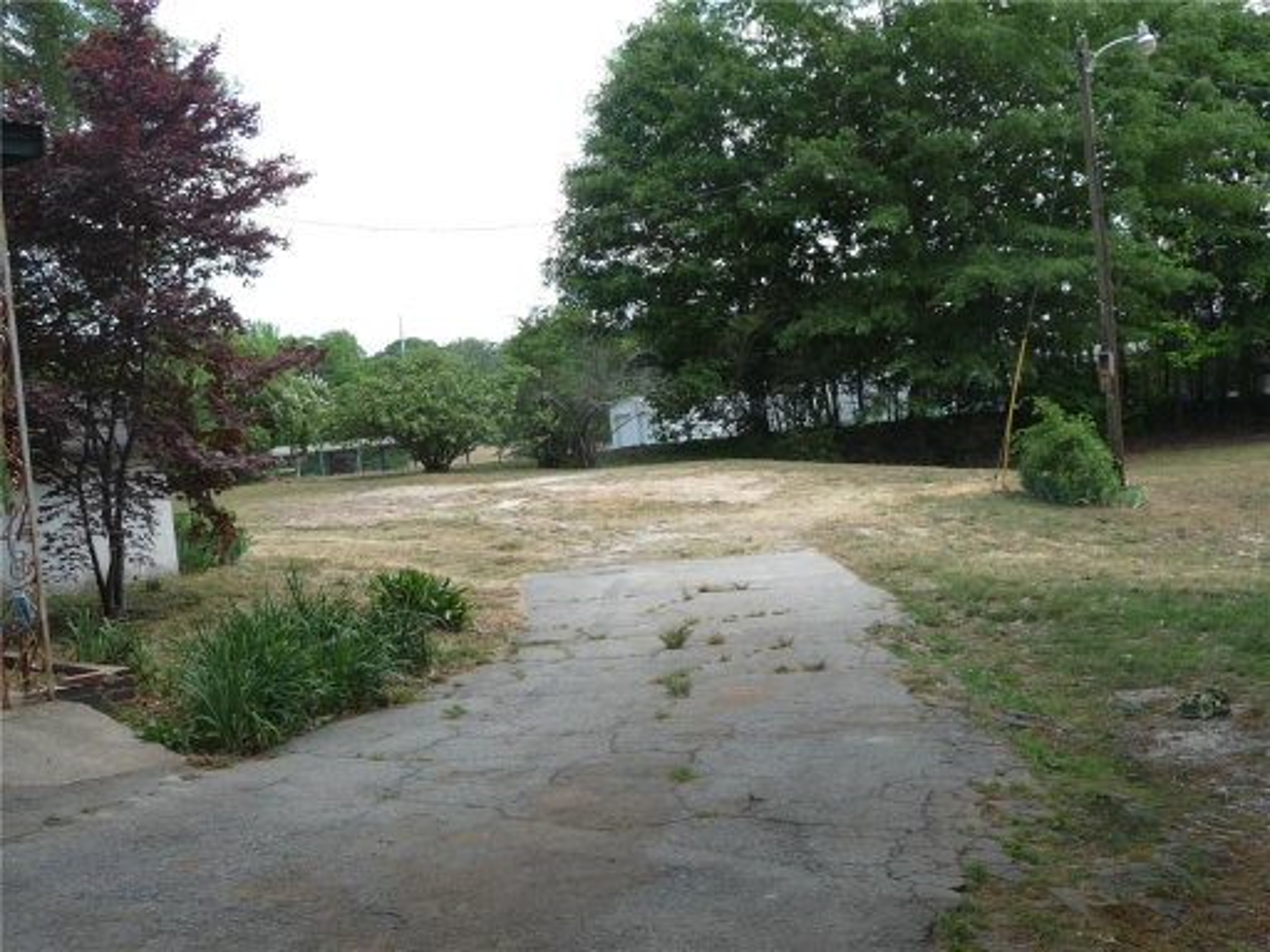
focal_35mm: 40
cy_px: 476
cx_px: 635
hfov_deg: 46.8
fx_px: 1468
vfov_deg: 36.0
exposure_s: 1/320
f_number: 3.3
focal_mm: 4.7
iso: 100
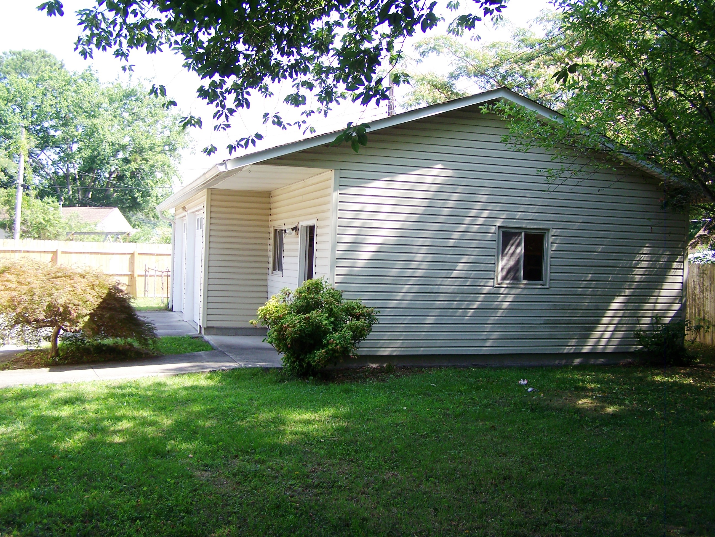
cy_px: 268
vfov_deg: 37.7
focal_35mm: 38
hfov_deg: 49.0
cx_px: 358
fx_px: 785
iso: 64
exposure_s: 1/125
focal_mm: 6.3
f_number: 2.8
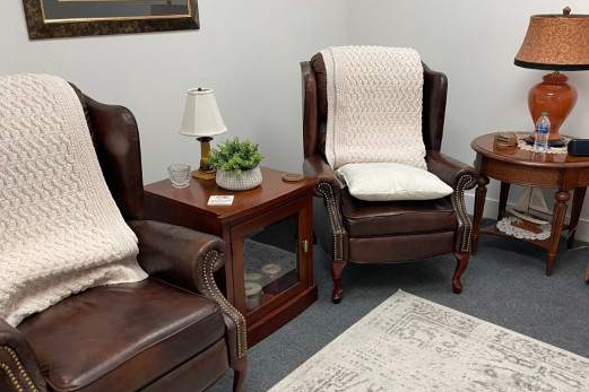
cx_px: 322
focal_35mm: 33
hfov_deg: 57.1
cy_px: 223
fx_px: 540
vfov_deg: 39.9
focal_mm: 5.1
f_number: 1.6
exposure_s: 1/60
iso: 100
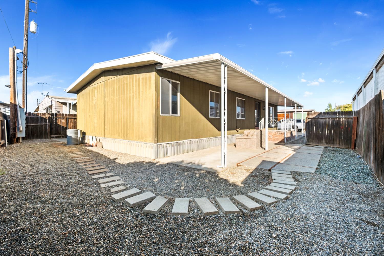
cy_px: 128
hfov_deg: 100.4
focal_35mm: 15
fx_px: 160
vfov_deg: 77.3
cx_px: 192
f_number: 5
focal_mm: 10
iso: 200
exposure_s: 1/125
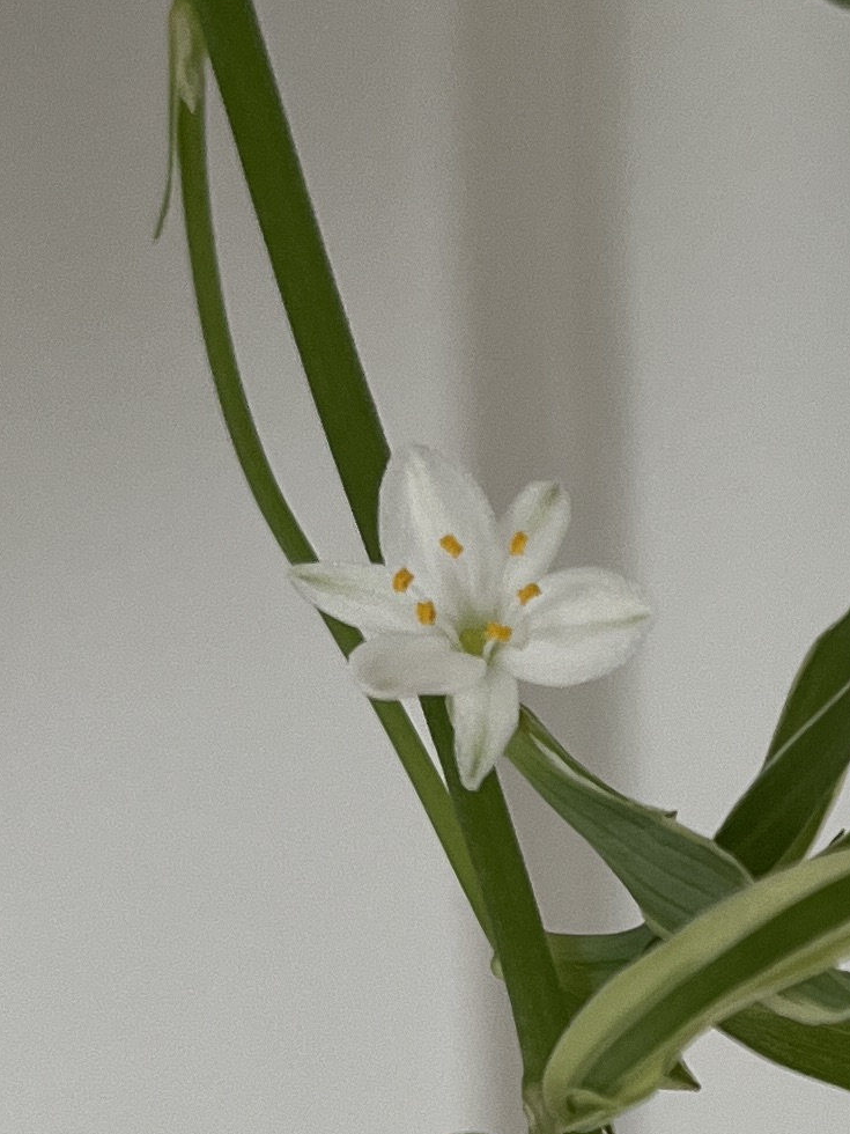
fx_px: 3503
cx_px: 857
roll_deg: -0.1
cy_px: 1290
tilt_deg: -26.6
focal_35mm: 107
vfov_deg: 17.7
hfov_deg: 13.6
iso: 125
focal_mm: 5.1
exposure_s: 1/50
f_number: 1.6
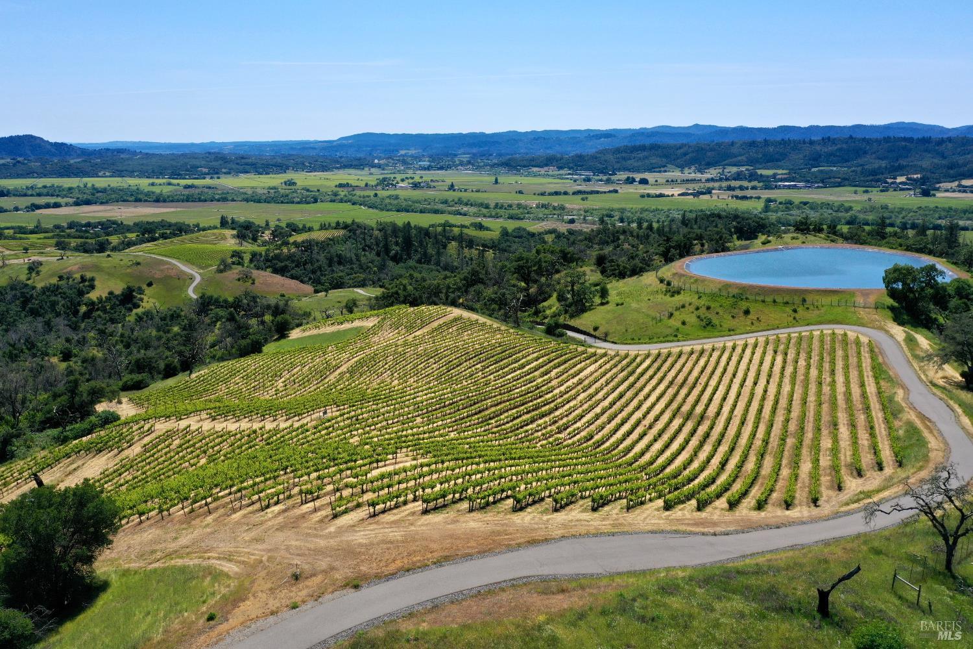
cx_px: 486
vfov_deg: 46.4
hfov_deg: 65.5
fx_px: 757
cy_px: 324
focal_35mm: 28
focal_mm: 10.26
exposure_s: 1/500
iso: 100
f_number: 6.3
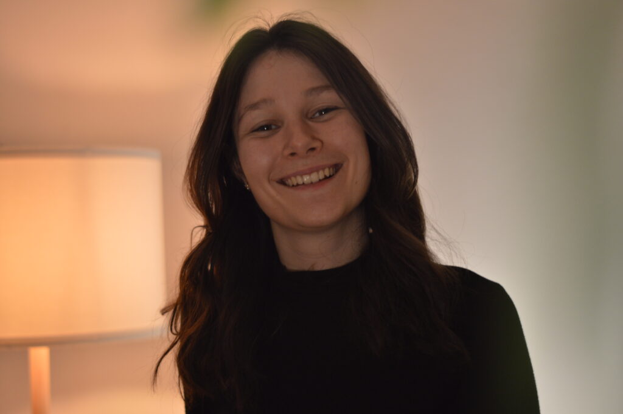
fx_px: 1297
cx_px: 312
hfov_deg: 27.0
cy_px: 207
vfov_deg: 18.2
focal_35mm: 75
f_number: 1.8
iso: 400
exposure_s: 1/100
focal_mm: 50
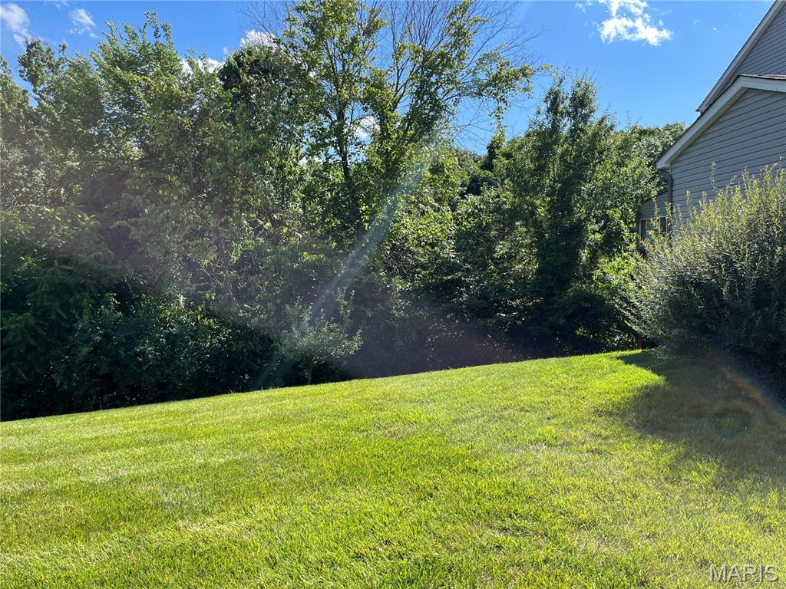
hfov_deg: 67.3
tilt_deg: -5.3
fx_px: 590
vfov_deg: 53.1
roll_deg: +1.1
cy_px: 294
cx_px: 393
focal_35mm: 26
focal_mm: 5.1
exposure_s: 1/1372
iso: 50
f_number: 1.6
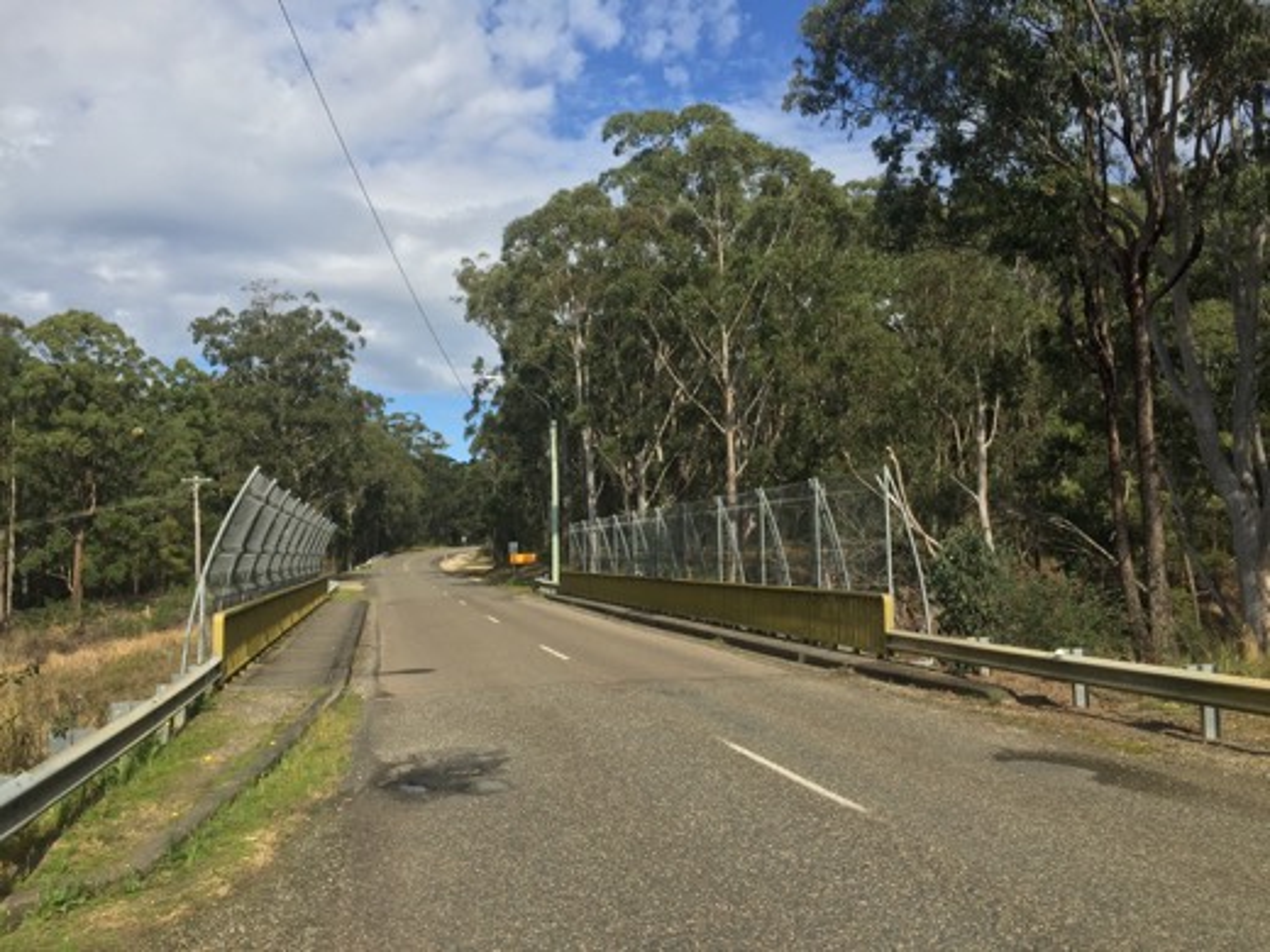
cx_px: 635
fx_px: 1064
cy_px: 476
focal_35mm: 29
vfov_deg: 48.2
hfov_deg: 61.7
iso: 32
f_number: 2.2
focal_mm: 4.15
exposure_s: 1/1980
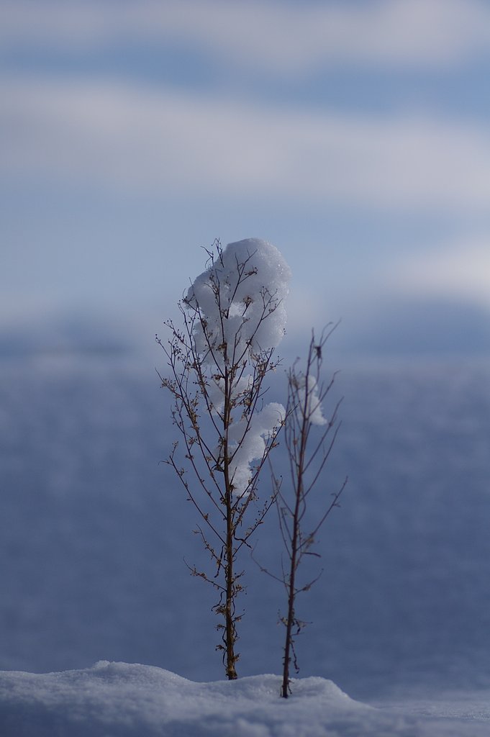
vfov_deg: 15.2
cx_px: 245
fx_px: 2761
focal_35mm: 135
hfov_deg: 10.1
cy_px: 368
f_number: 2.8
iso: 200
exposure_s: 1/4000
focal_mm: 90
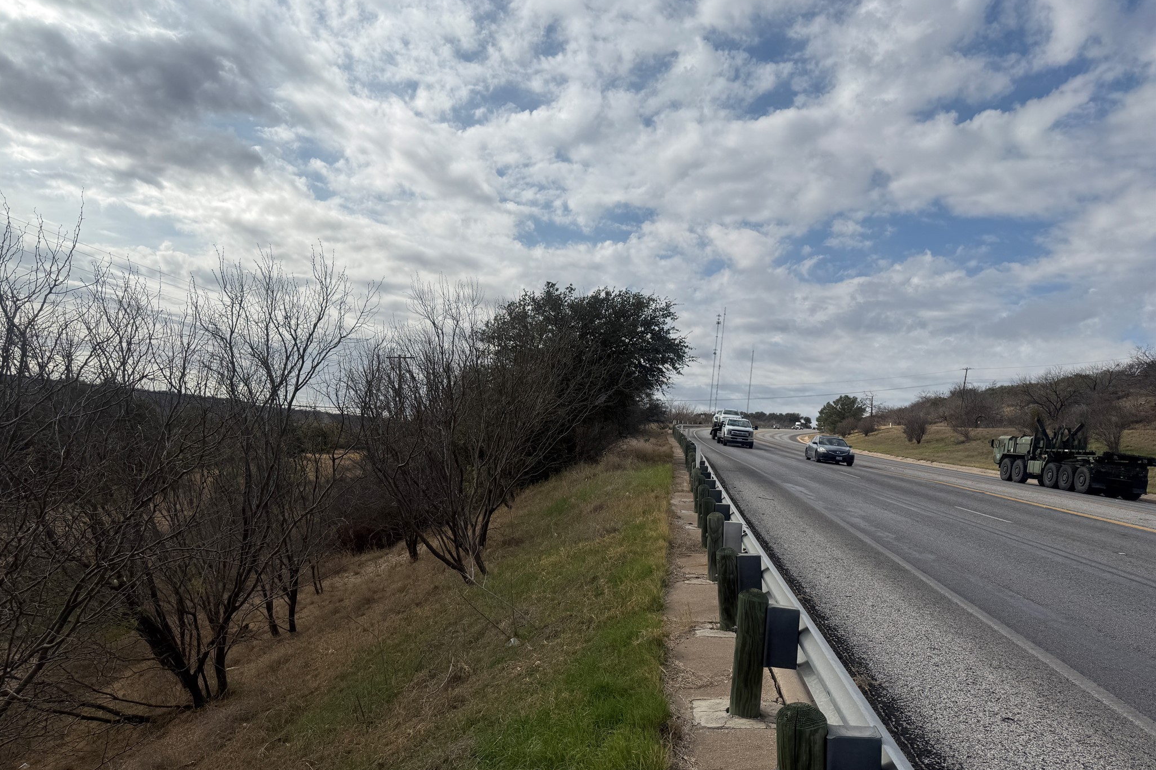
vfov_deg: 51.2
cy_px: 425
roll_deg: -4.2
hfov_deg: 71.5
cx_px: 578
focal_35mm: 25
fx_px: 803
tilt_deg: +5.8
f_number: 1.78
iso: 80
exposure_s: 1/10309
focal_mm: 6.76
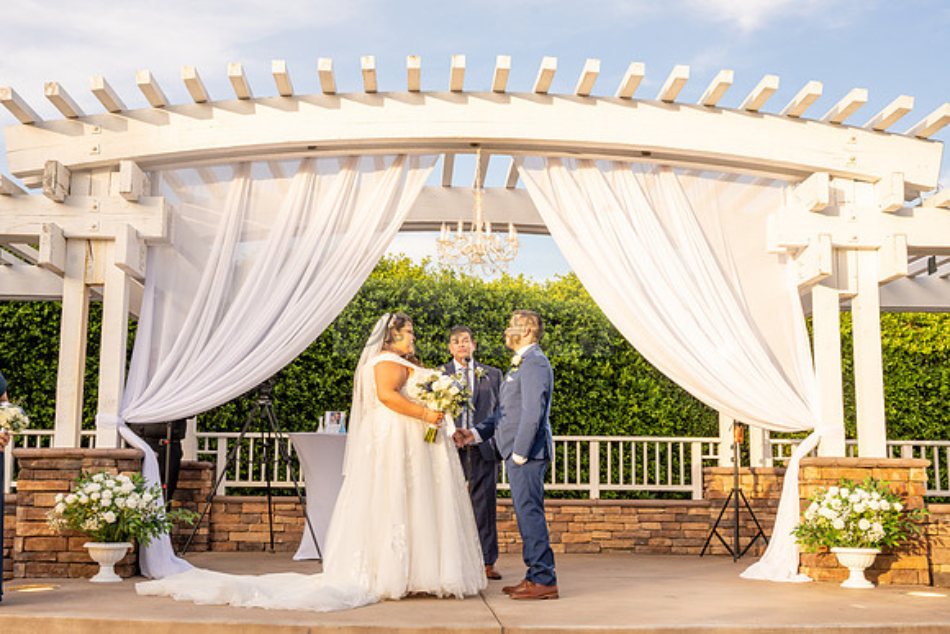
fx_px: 1154
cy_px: 340
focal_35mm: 44
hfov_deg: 44.7
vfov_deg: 30.7
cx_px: 440
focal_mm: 40.7
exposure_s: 1/100
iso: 320
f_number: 10
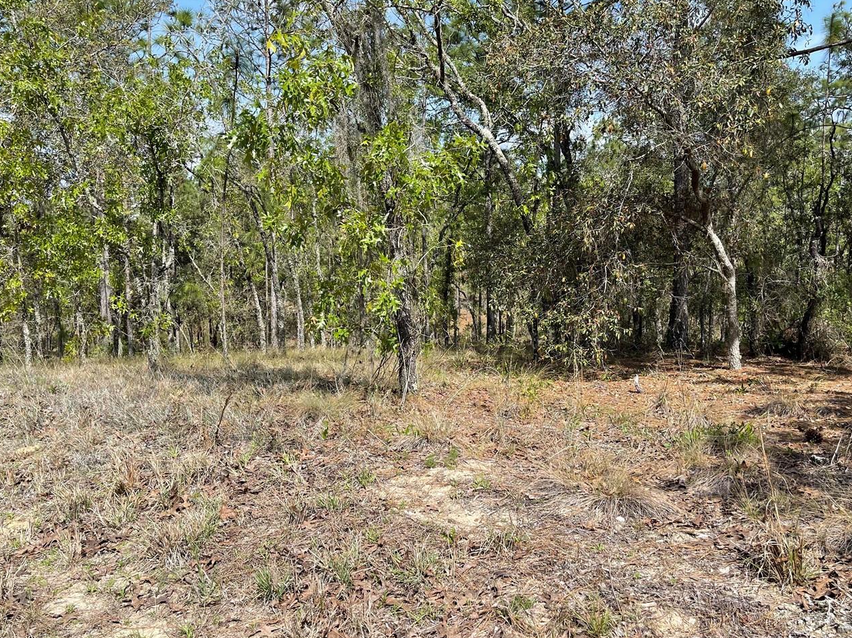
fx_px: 812
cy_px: 336
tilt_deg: -6.6
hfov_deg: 55.3
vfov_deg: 42.9
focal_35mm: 33
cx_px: 457
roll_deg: +1.0
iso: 32
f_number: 1.6
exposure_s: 1/2387
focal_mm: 5.1
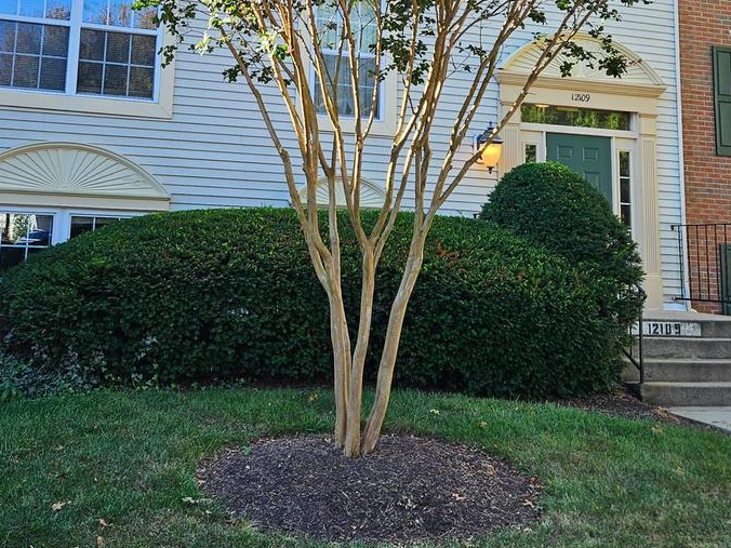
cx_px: 314
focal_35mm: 49
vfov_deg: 28.8
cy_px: 83
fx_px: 1035
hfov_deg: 38.8
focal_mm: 5.4
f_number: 1.8
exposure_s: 1/282
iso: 25
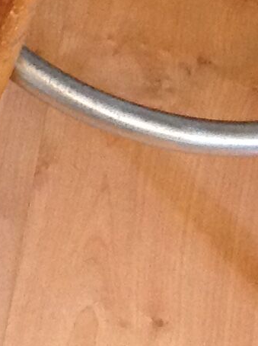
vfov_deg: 9.3
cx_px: 276
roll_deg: -21.1
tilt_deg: -38.9
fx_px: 1993
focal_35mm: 200
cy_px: -347
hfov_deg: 7.4
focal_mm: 4.28
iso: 250
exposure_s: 1/15
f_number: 2.4
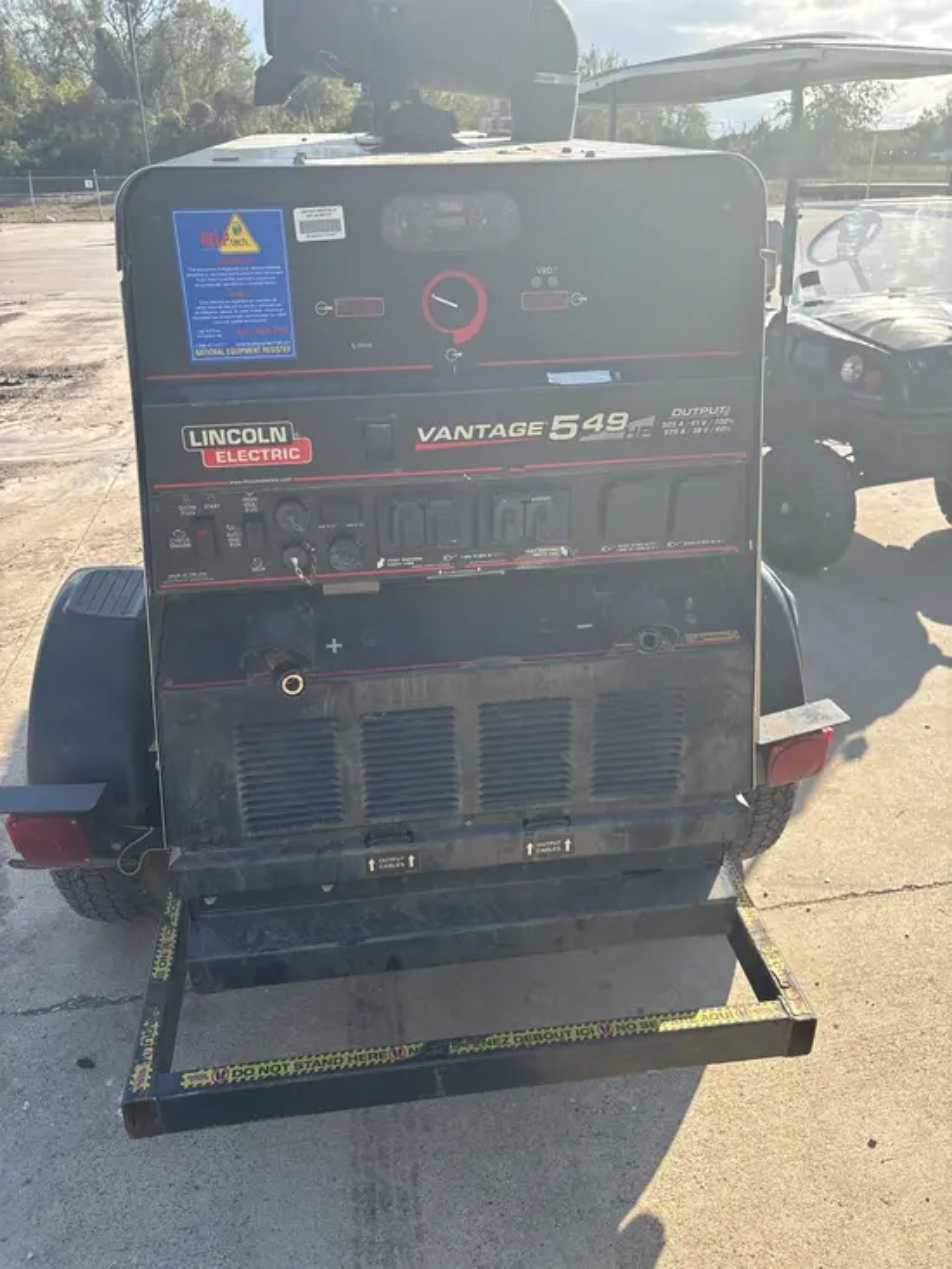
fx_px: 953
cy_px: 634
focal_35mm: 26
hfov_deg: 53.1
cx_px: 476
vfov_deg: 67.3
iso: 50
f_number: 1.6
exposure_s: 1/1477
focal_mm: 5.96
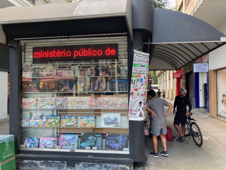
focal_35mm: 28
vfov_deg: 49.7
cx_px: 113
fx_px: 183
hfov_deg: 63.4
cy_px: 85
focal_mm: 3.99
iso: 40
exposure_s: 1/121
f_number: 1.8
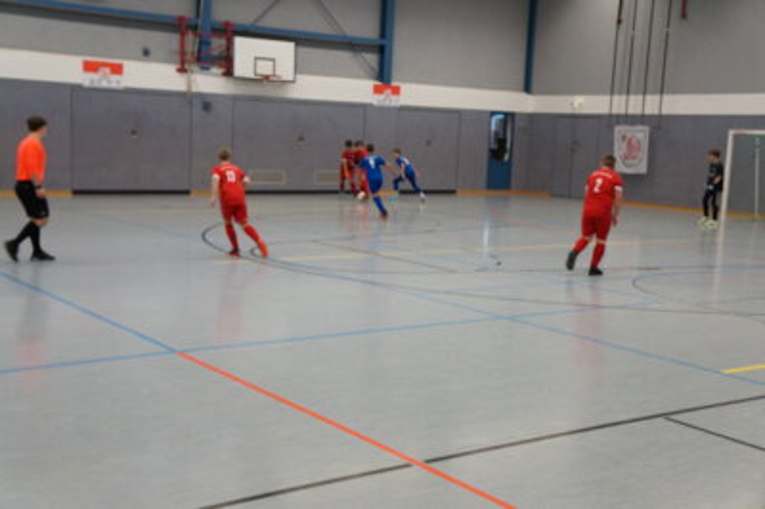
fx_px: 987
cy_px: 254
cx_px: 382
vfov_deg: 28.9
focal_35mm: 46
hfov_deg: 42.4
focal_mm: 31
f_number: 7.1
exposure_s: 1/60
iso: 1250
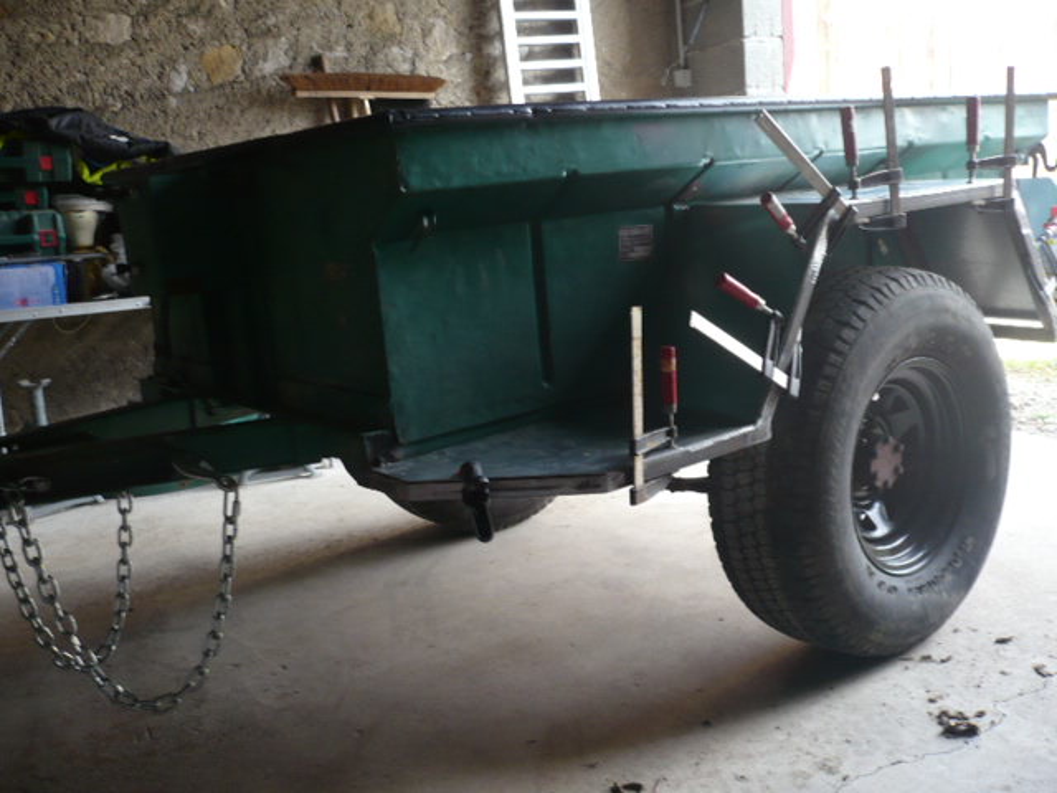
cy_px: 396
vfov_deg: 40.7
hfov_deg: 52.6
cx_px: 528
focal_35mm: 35
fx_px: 1069
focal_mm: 5.8
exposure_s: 1/30
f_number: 2.8
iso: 125
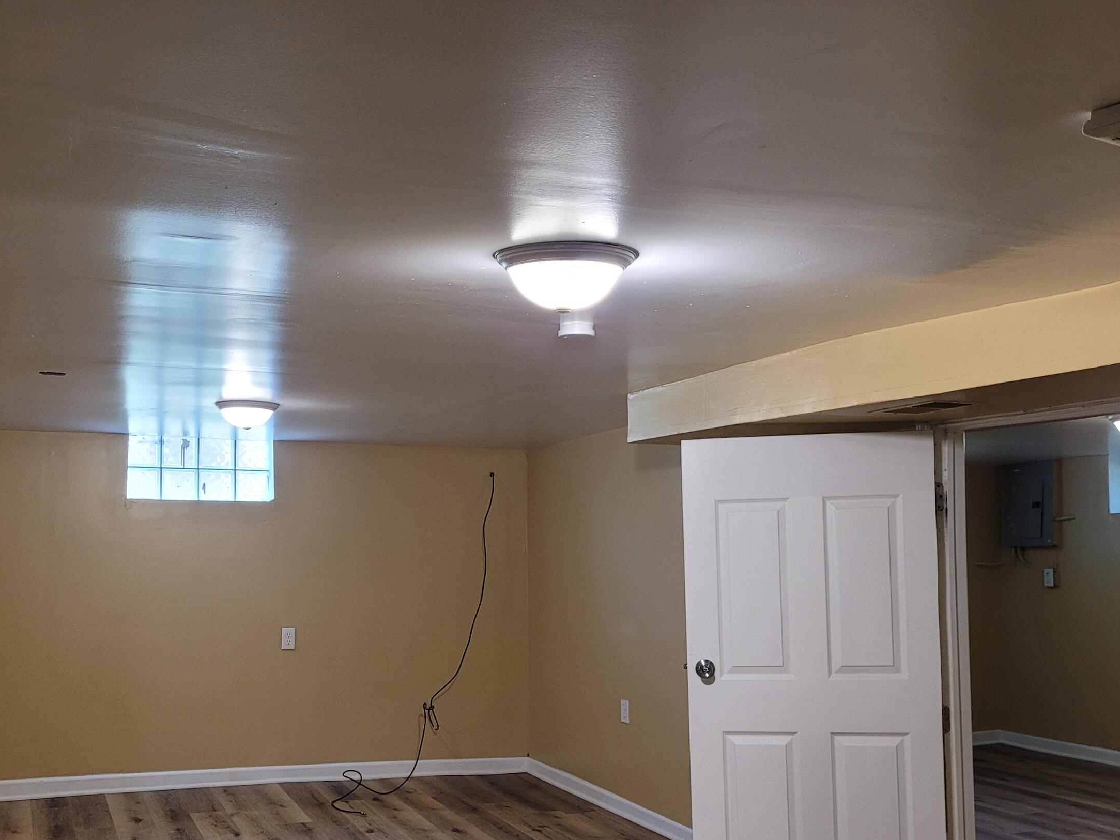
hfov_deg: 51.0
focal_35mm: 36
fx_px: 1165
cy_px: 543
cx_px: 442
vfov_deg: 39.3
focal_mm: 5.4
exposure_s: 1/40
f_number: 1.8
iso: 200
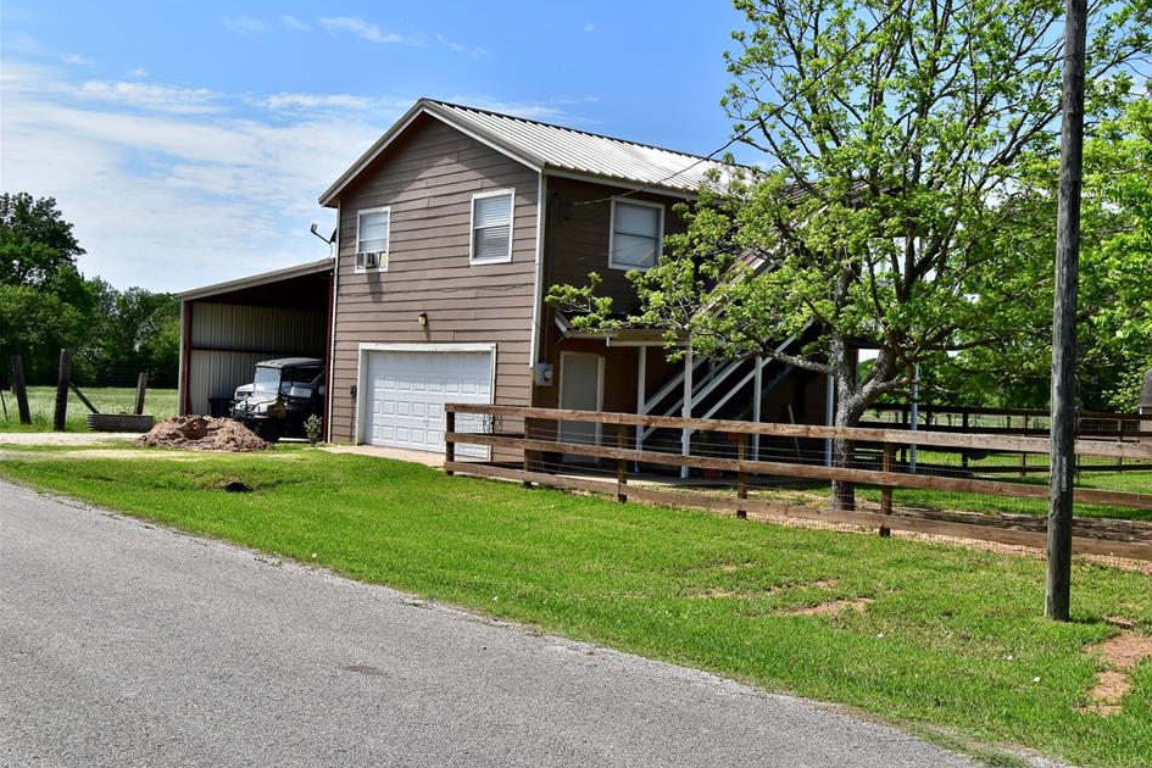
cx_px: 623
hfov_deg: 49.5
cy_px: 380
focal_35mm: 39
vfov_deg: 34.2
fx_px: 1248
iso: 400
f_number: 11
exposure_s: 1/500
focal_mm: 24
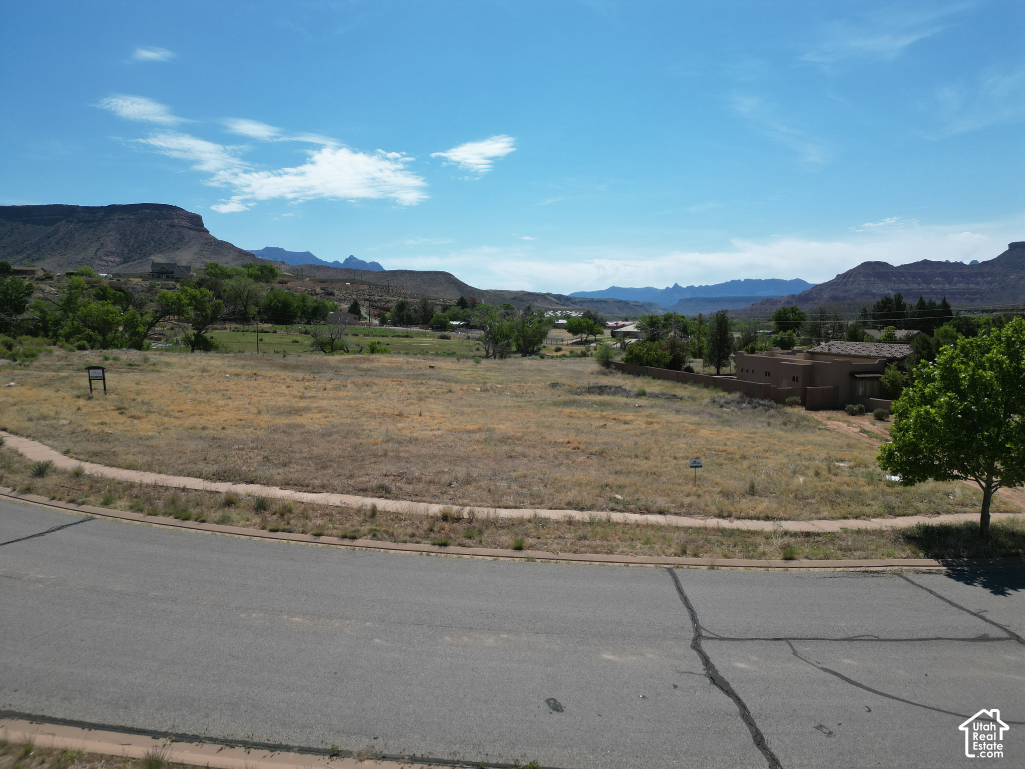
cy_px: 384
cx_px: 512
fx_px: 711
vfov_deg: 56.8
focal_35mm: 24
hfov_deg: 71.6
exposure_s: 1/4000
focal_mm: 6.72
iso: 100
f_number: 1.7
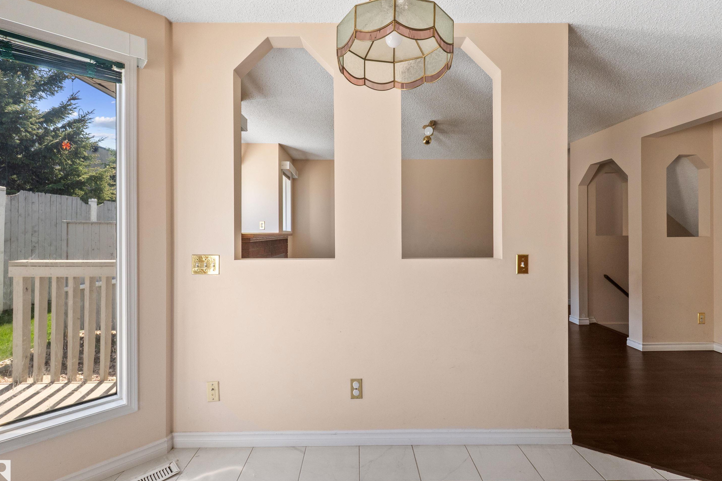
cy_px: 237
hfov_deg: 96.7
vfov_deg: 73.7
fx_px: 321
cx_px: 371
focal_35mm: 16
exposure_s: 1/13
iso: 400
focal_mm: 10
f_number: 11
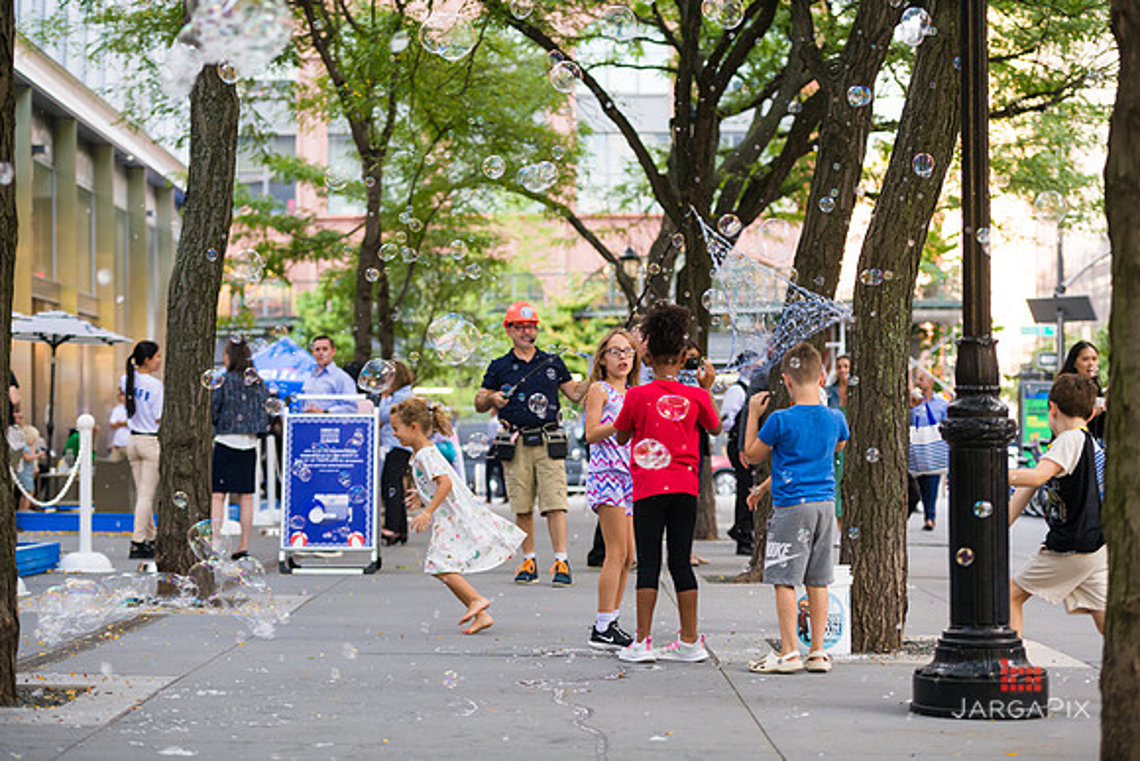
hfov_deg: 27.0
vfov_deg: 18.2
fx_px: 2375
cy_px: 380
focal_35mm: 75
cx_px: 570
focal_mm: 75
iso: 400
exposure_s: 1/400
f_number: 3.2
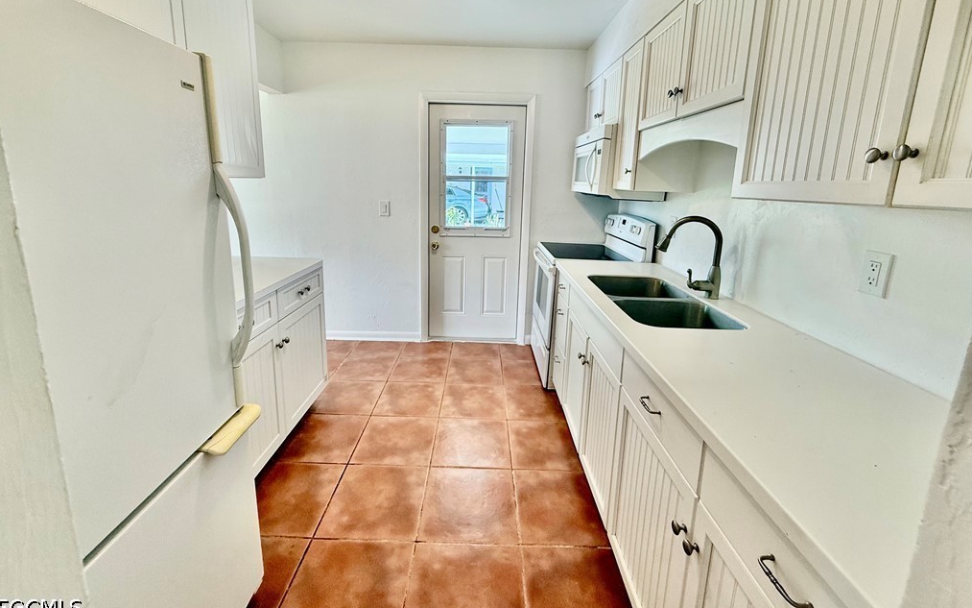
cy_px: 255
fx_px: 397
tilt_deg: -9.6
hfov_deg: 101.5
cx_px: 483
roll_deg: -1.9
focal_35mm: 15
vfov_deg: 74.2
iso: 125
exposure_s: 1/120
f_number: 2.2
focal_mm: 2.22
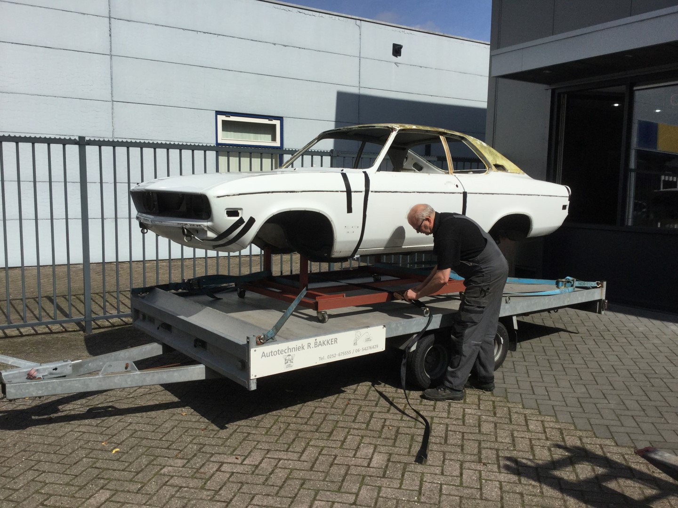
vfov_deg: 45.4
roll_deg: -2.9
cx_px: 339
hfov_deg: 58.4
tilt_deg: -6.9
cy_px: 254
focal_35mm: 31
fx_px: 607
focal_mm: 3.3
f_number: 2.4
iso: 25
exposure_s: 1/3135
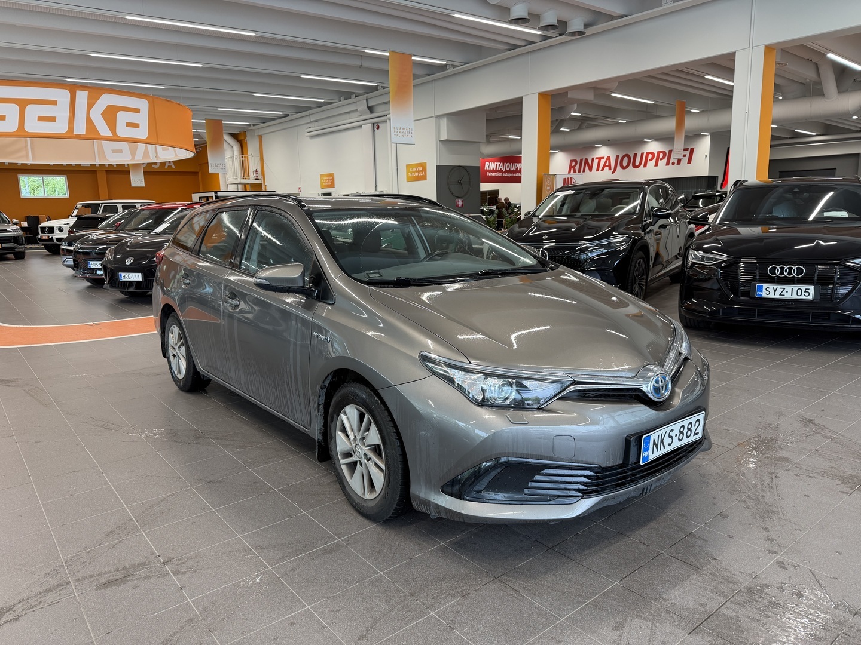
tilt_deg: -9.4
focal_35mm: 24
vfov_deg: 56.8
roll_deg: +0.8
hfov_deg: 71.6
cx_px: 430
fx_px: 597
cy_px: 322
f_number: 1.78
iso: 100
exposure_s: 1/100
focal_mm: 6.76
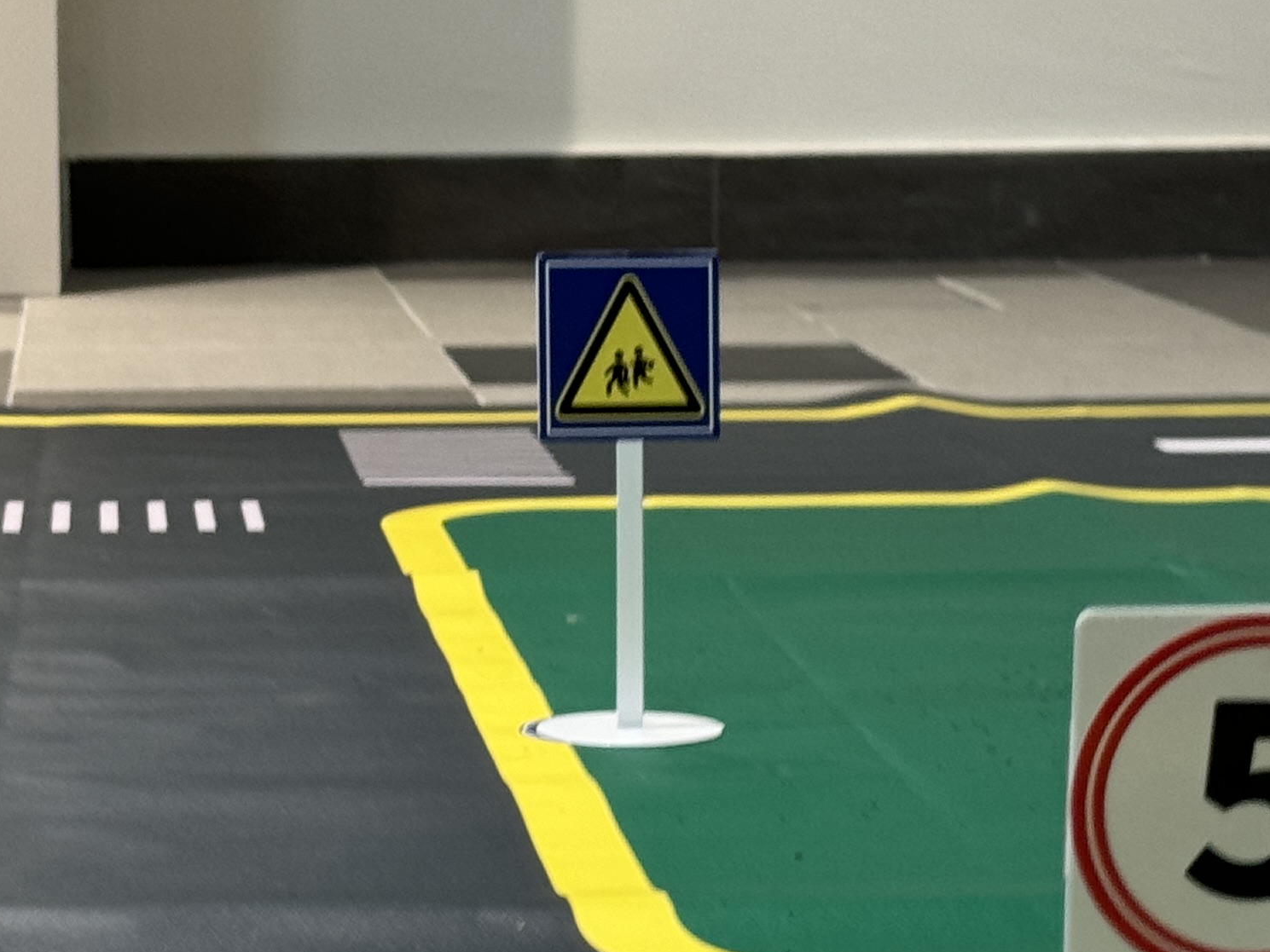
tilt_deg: -8.9
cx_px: 317
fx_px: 4770
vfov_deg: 11.4
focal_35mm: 130
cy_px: 644
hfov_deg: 15.1
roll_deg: -0.3
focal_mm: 6.76
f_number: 1.78
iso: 80
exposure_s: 1/50
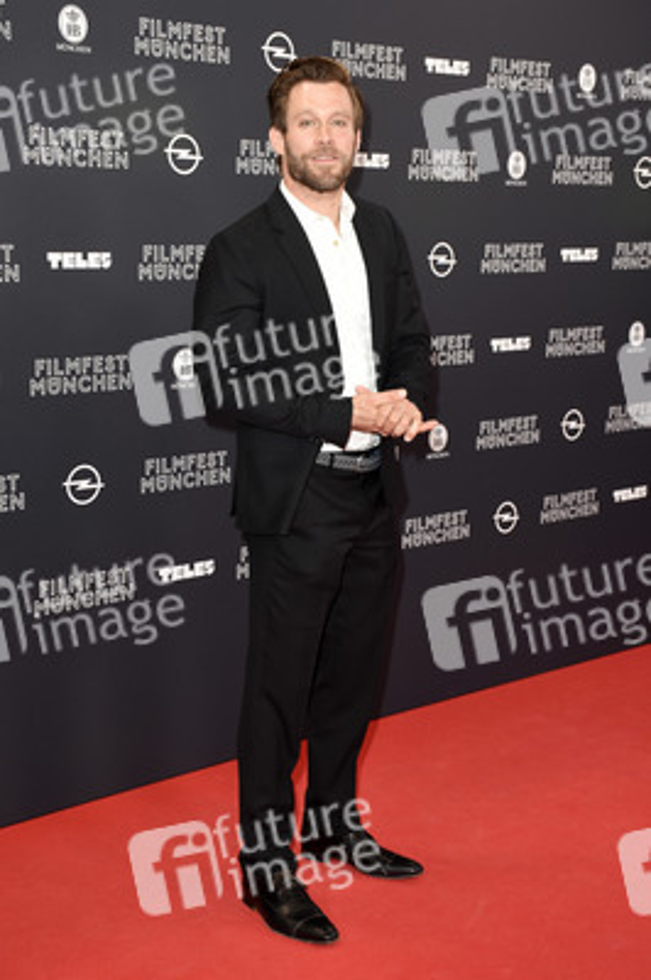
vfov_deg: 38.9
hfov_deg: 26.4
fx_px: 1386
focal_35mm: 51
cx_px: 326
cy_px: 490
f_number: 6.3
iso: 400
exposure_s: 1/100
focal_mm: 34
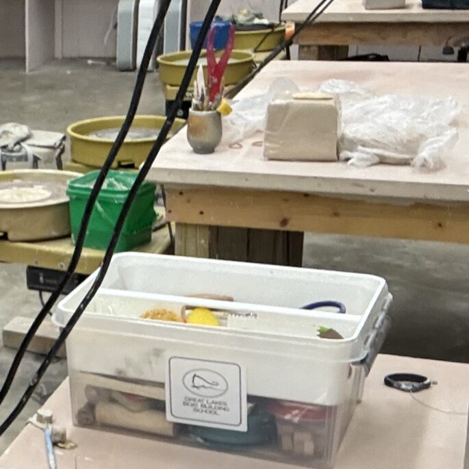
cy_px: 238
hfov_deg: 20.6
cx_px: -159
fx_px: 1165
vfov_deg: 22.8
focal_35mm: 76
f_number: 1.9
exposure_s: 1/60
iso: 100
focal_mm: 2.69
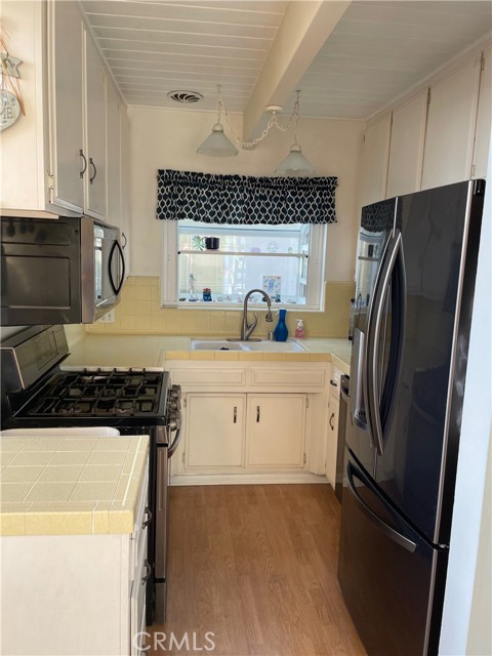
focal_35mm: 26
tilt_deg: -4.6
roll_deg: -2.7
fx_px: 493
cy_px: 328
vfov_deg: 67.3
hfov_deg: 53.1
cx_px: 246
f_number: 1.6
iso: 50
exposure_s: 1/81
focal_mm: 4.2
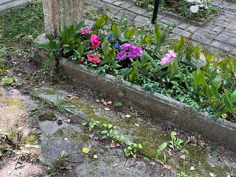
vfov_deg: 26.1
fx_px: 368
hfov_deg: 35.5
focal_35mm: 54
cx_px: 104
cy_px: 14
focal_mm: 4.2
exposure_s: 1/121
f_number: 1.6
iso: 100
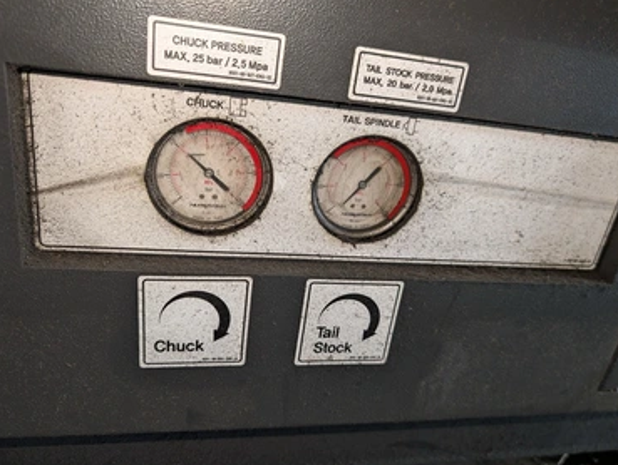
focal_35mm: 26
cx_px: 318
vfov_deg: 53.2
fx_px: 465
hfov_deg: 67.2
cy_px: 233
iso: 391
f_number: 1.68
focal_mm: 6.9
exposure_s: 1/174
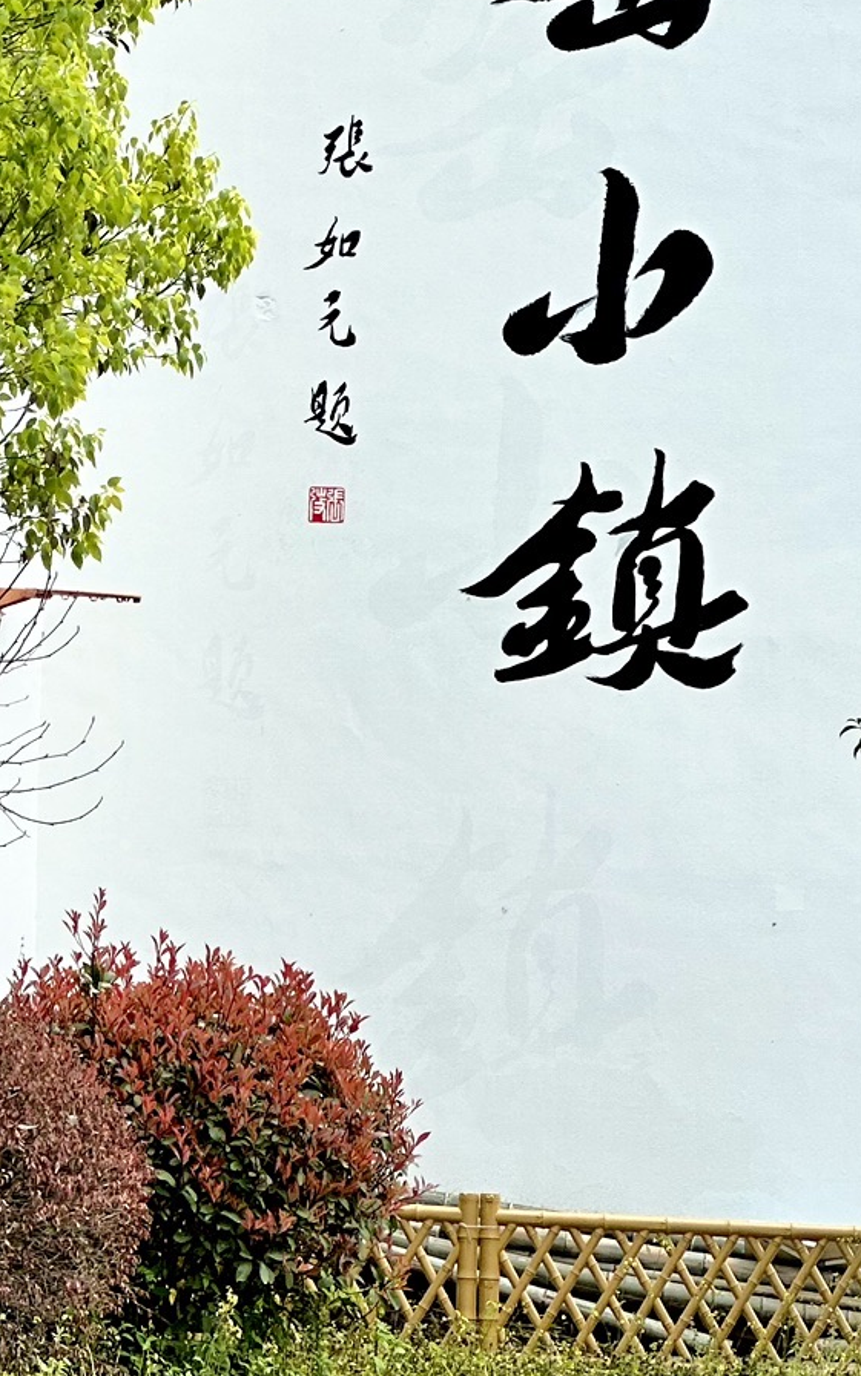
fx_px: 6830
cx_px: -203
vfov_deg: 11.4
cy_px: 87
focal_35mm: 182
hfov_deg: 7.2
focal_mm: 9
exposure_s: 1/291
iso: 32
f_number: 2.8
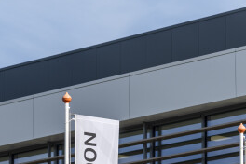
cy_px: 179
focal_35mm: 291
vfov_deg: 4.7
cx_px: 89
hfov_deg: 7.1
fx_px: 1988
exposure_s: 1/3200
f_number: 4
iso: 200
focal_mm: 120
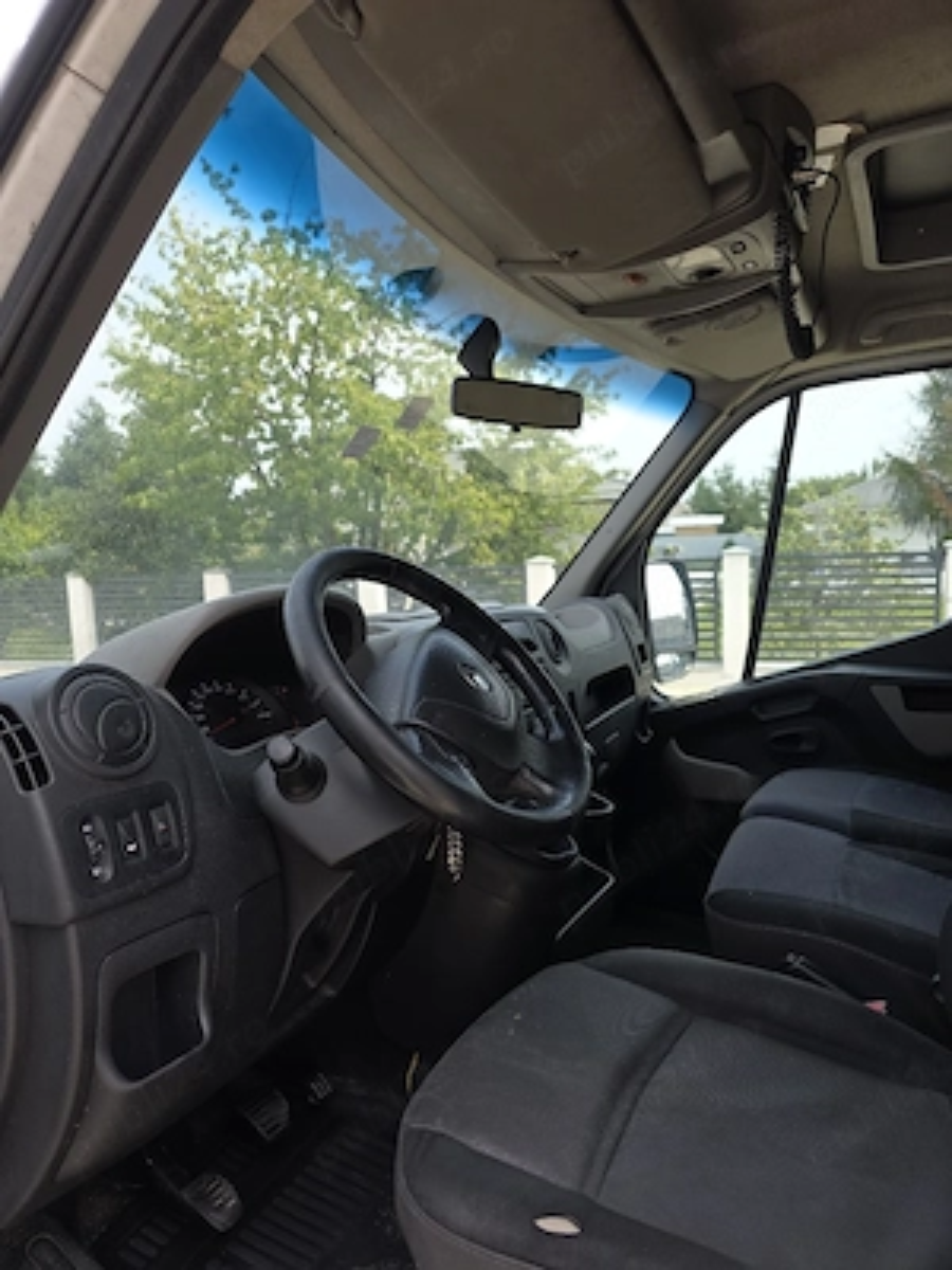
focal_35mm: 23
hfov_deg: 58.9
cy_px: 635
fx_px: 843
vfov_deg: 73.9
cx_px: 476
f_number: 1.7
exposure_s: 1/222
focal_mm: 6.3
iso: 12
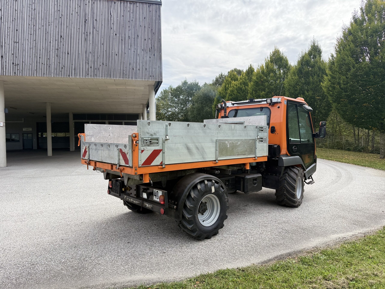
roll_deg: +1.5
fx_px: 267
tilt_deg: +0.2
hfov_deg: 71.6
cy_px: 144
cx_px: 192
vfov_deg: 56.8
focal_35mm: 24
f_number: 1.78
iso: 100
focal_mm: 6.76
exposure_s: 1/2907
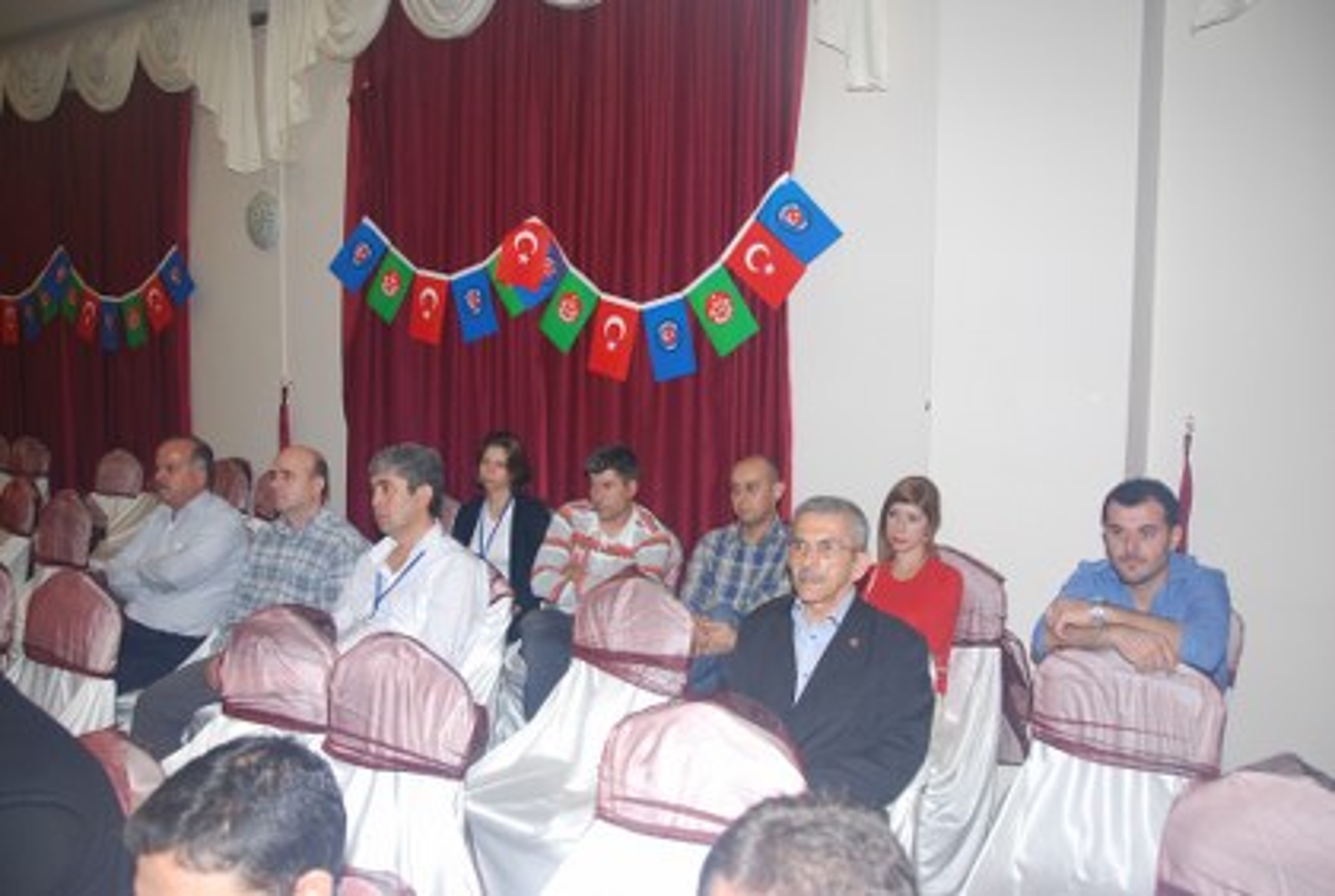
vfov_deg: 43.8
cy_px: 448
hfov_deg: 61.8
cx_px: 668
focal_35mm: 30
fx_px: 1115
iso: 200
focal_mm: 20
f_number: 4
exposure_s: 1/60
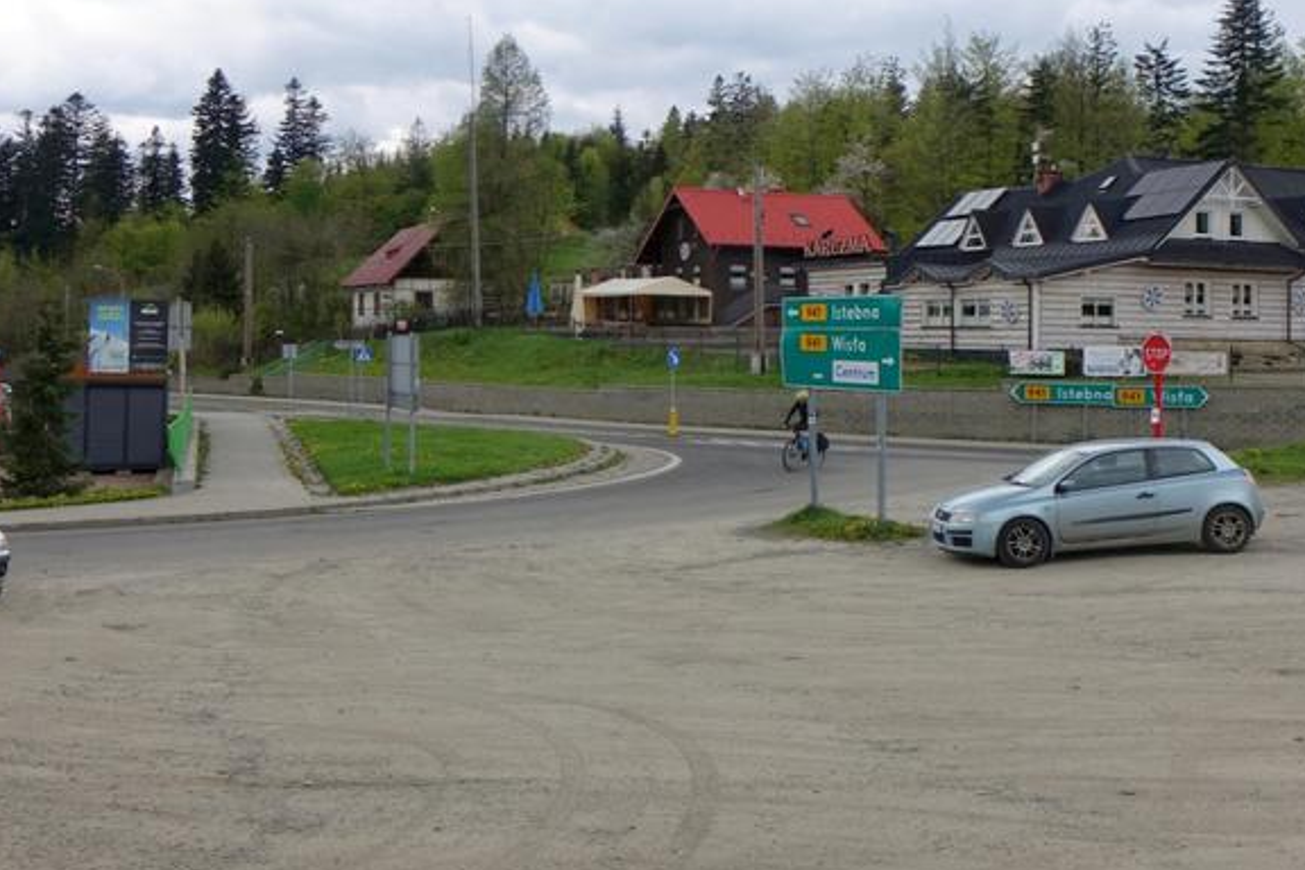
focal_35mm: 25
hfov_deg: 71.5
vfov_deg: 51.3
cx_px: 655
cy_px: 430
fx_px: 906
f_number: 4
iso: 100
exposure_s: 1/500
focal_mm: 8.8
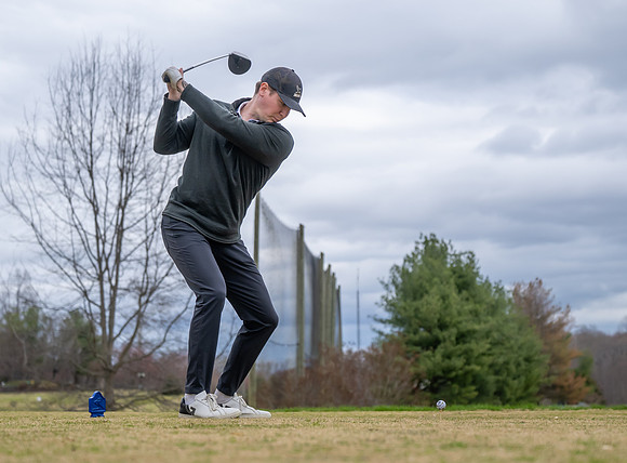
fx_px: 1617
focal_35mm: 90
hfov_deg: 21.9
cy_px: 252
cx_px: 353
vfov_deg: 16.3
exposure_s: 1/3200
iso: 280
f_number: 2.8
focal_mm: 45
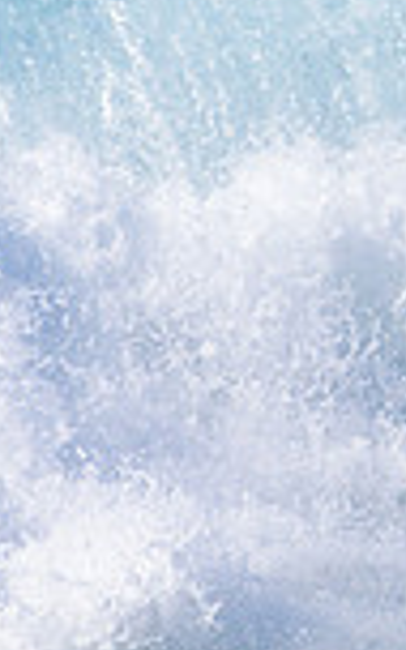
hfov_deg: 0.5
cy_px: -96
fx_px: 51571
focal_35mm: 2913
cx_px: 974
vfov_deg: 0.7
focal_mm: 500
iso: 320
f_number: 5.6
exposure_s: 1/2000
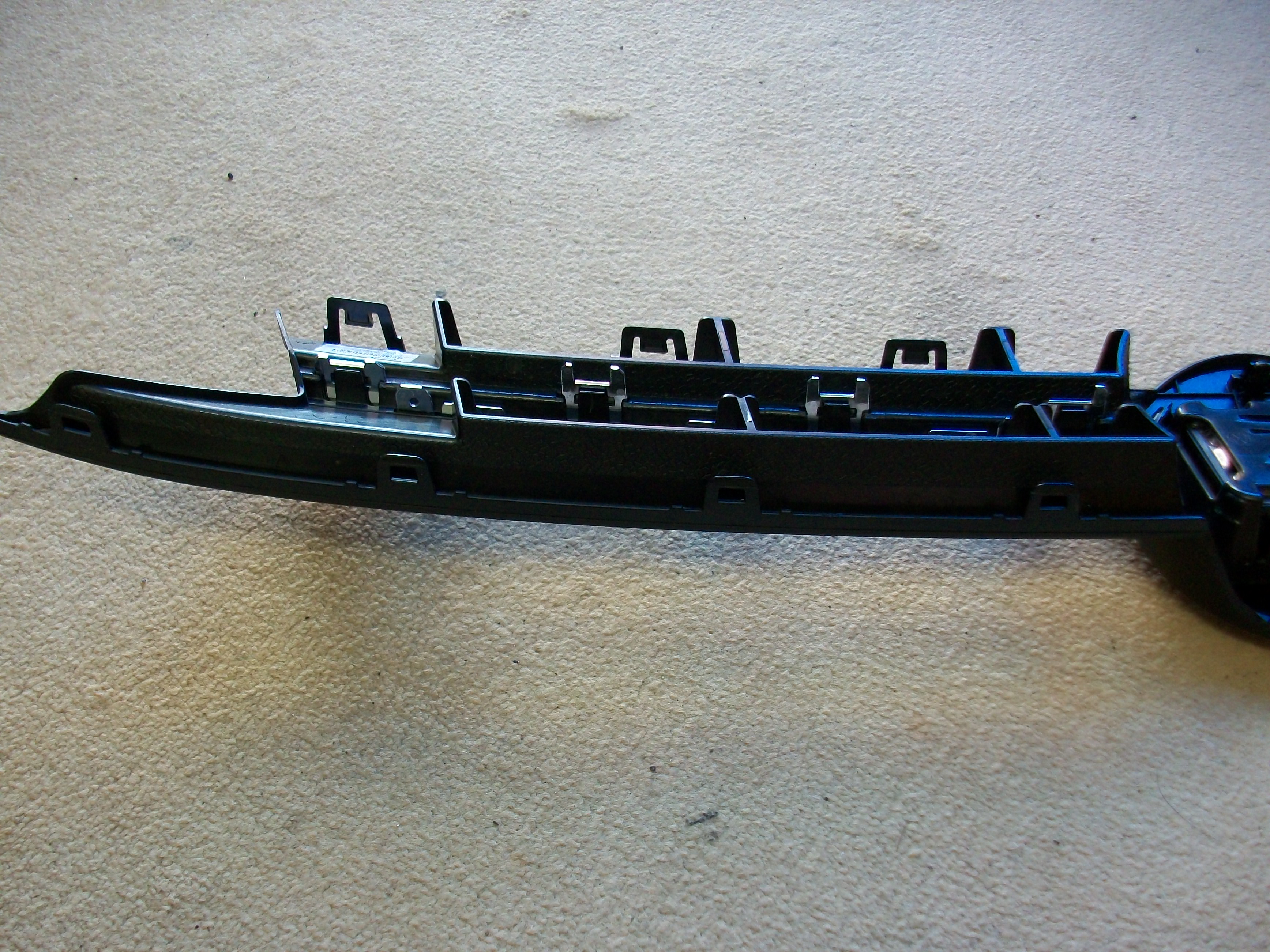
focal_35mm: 34
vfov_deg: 41.8
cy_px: 476
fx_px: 1247
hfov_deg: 54.0
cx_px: 635
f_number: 2.8
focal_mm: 5.7
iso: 120
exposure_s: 1/60
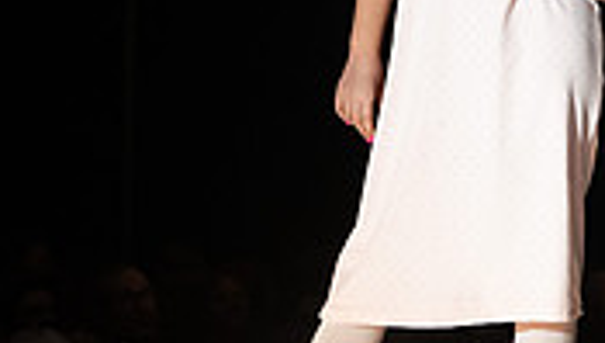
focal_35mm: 347
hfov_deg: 6.2
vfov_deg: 3.5
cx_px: 598
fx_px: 5574
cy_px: -36
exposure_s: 1/250
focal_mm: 100
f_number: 5.6
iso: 1000
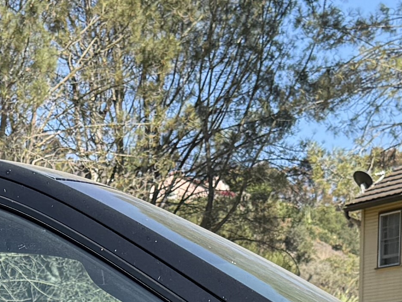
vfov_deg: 9.8
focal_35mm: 145
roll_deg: -0.6
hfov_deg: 13.3
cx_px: -70
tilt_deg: -2.0
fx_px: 1684
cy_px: 500
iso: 100
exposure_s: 1/2445
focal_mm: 6.76
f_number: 1.78
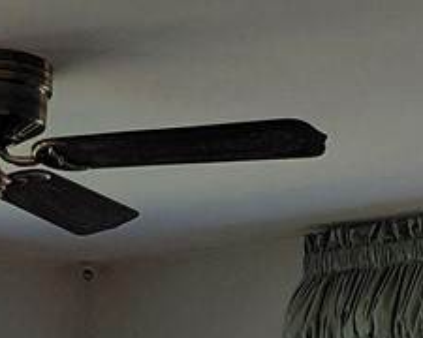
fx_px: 1390
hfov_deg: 17.0
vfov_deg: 13.0
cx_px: 9
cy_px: 537
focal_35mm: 111
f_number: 1.8
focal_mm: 4.69
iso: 80
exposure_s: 1/120
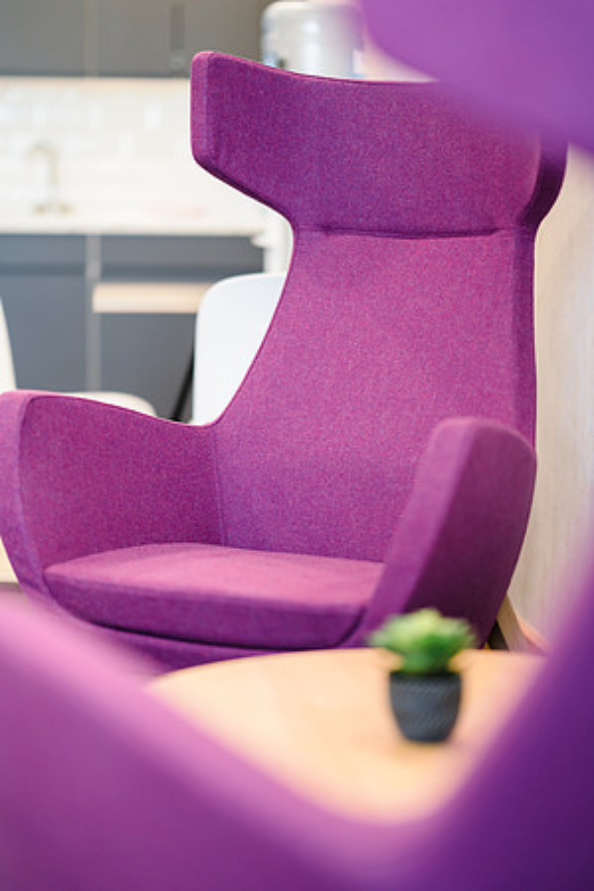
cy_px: 446
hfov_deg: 16.1
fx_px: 2104
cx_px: 297
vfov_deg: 23.9
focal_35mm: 85
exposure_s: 1/200
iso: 400
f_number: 1.4
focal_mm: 85
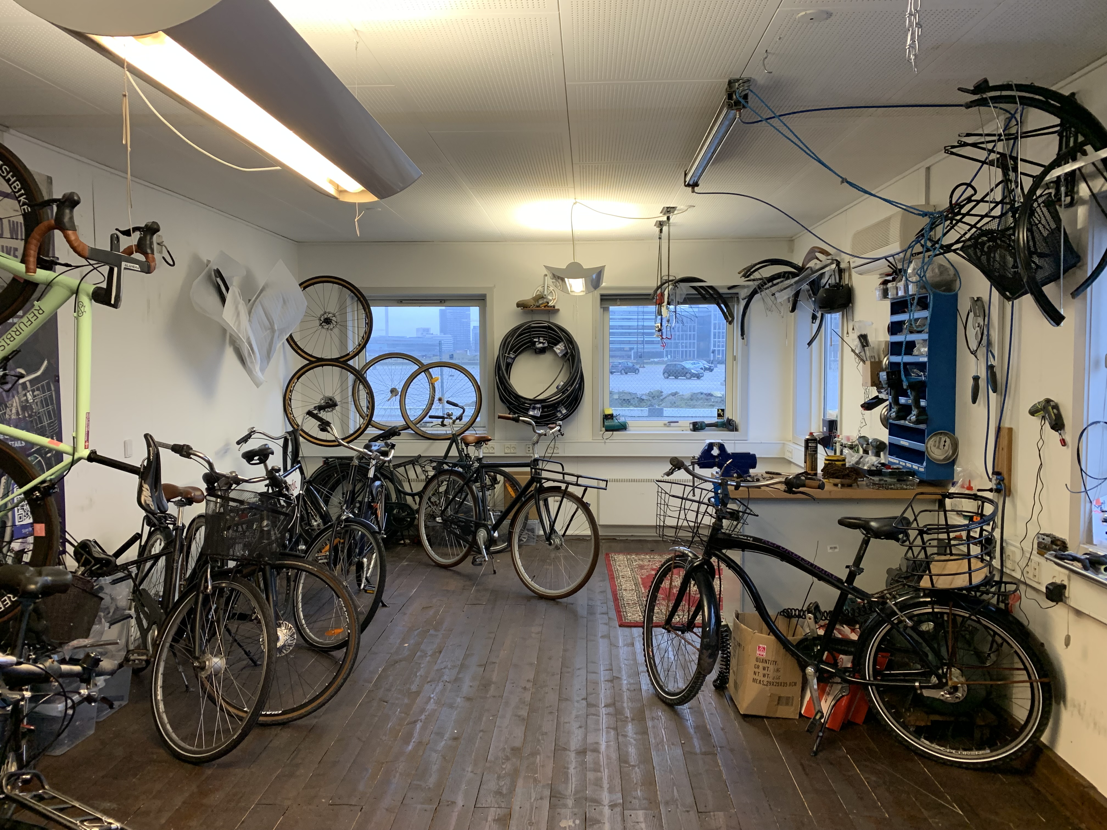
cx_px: 554
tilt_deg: -2.8
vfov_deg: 53.1
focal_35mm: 26
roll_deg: +0.1
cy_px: 415
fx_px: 831
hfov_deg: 67.3
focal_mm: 4.25
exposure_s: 1/60
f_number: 1.8
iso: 160
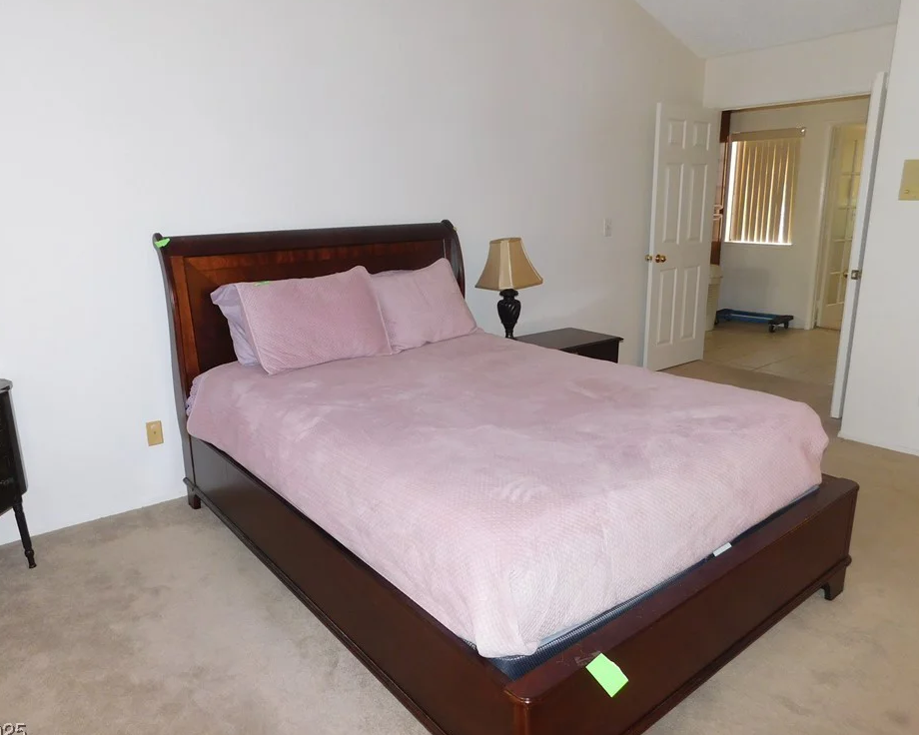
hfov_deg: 68.1
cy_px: 370
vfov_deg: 56.8
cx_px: 437
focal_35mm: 25
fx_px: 680
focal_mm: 4
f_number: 3
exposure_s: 1/30
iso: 200
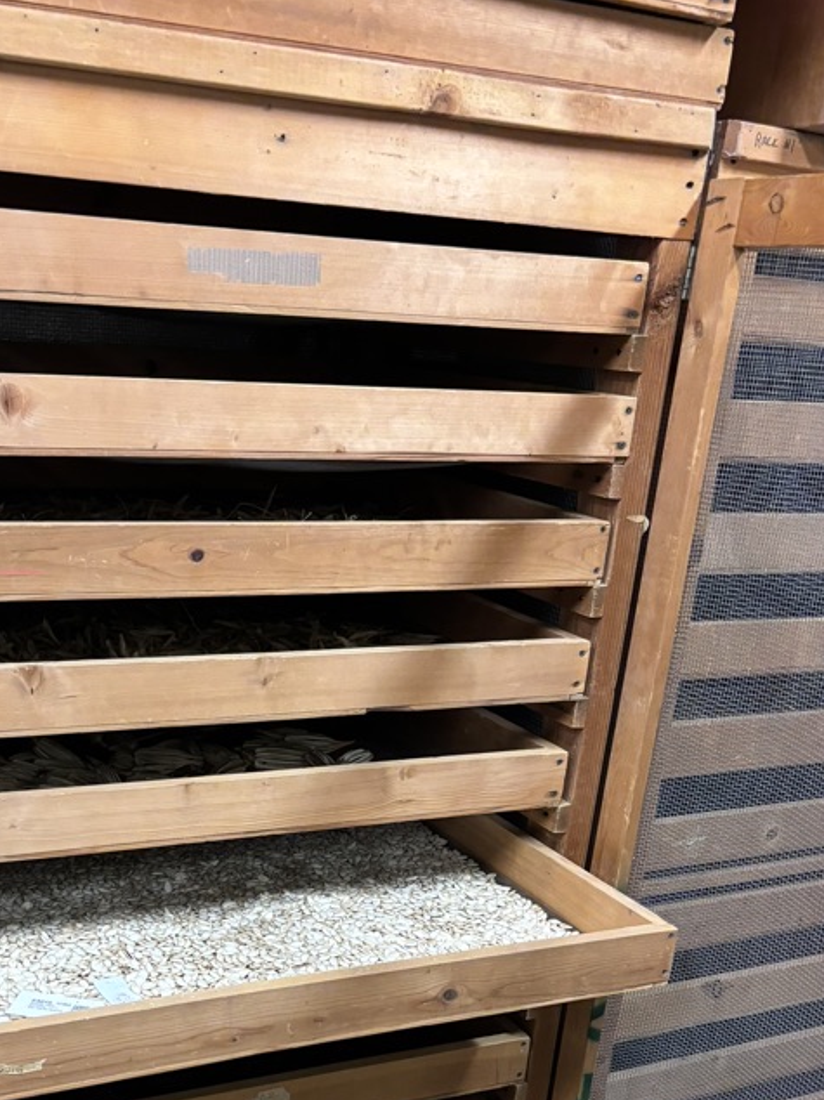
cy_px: 887
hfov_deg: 34.0
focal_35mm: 42
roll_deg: -5.0
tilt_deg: -22.0
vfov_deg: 42.7
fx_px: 1334
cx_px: 271
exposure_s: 1/60
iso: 320
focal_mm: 5.96
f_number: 1.6
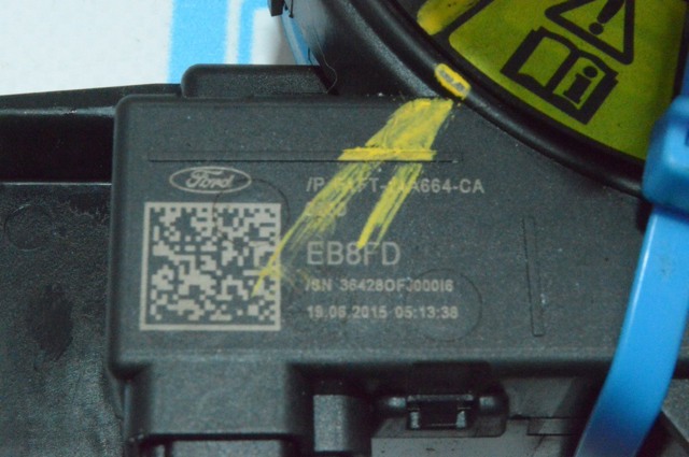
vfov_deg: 16.5
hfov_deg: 24.6
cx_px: 344
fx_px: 1577
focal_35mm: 82
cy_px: 228
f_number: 36
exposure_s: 1/80
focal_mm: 55
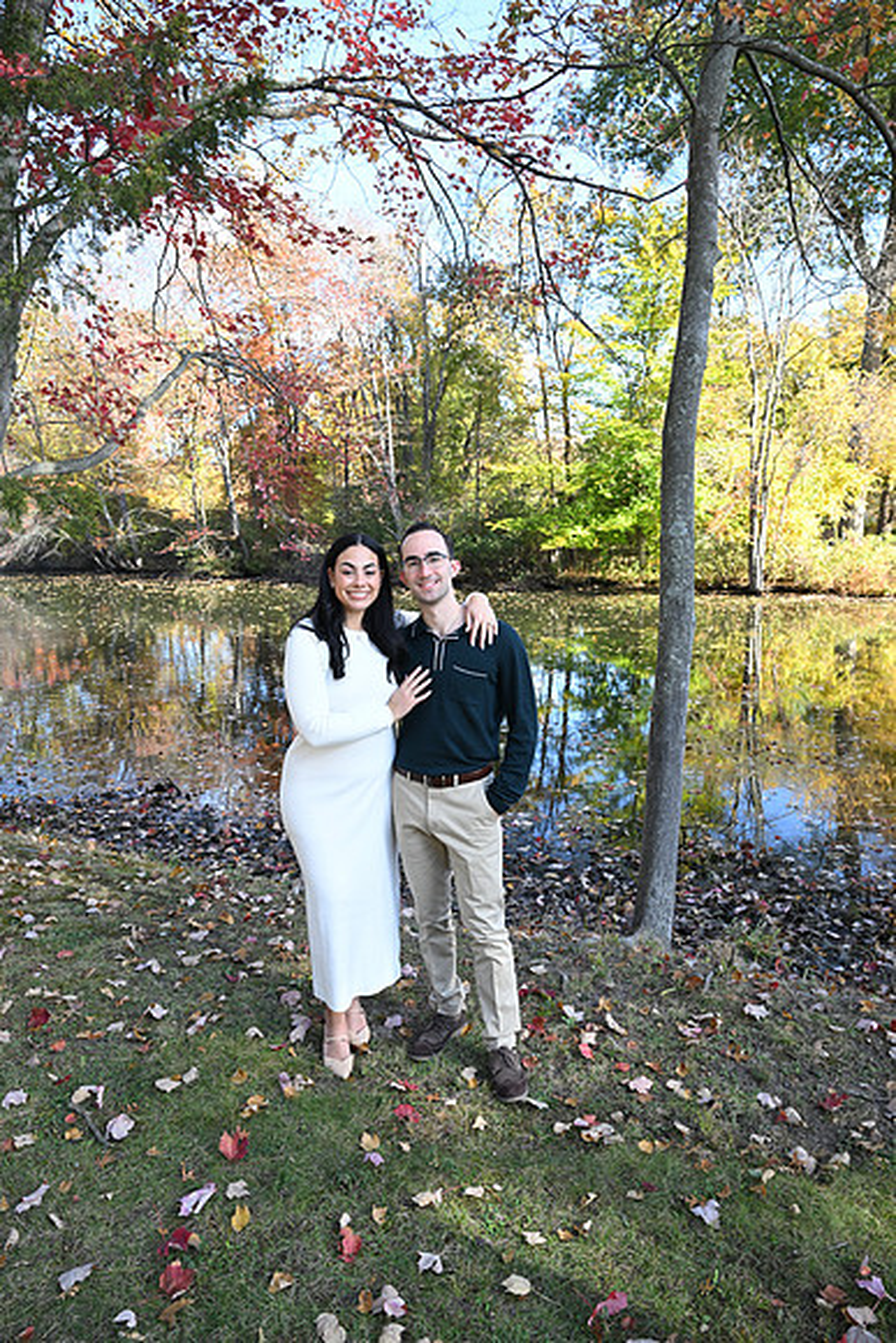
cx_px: 448
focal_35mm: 24
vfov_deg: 73.7
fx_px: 895
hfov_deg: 53.2
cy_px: 672
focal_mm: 24
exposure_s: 1/100
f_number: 5.6
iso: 200
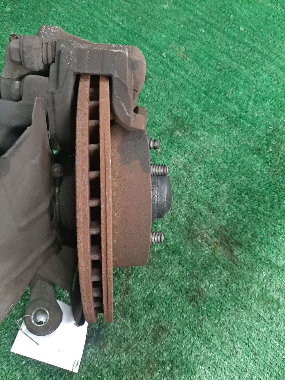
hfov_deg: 53.1
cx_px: 142
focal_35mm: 26
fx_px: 285
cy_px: 190
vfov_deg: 67.3
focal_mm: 3.93
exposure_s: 1/50
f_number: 1.7
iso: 180
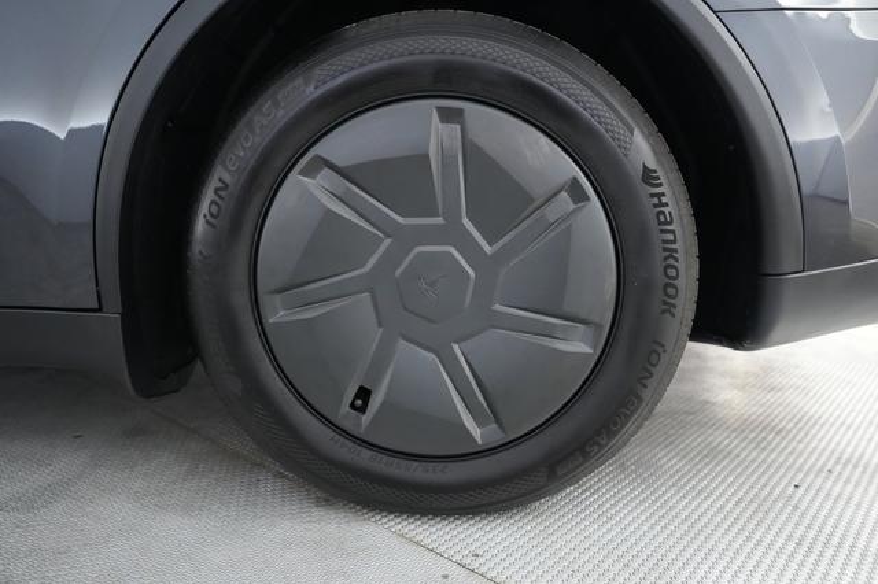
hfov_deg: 69.4
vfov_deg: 49.5
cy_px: 292
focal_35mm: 26
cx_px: 439
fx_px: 634
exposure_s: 1/160
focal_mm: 26
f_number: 2.8
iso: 8000
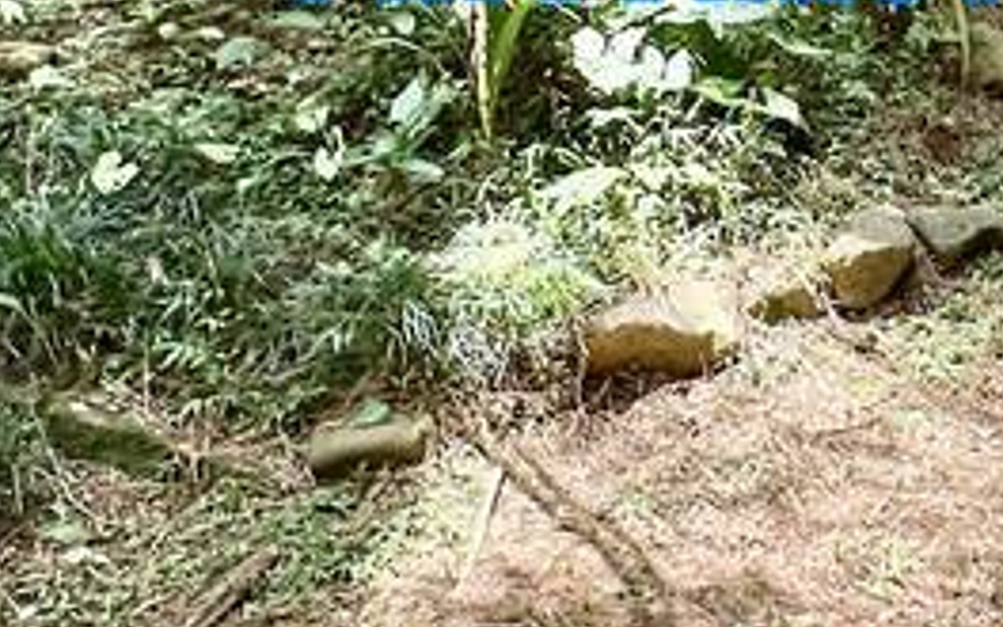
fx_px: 2214
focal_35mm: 81
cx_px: 893
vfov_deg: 15.2
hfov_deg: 24.8
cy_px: -247
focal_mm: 2.22
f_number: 2.2
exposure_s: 1/257
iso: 40
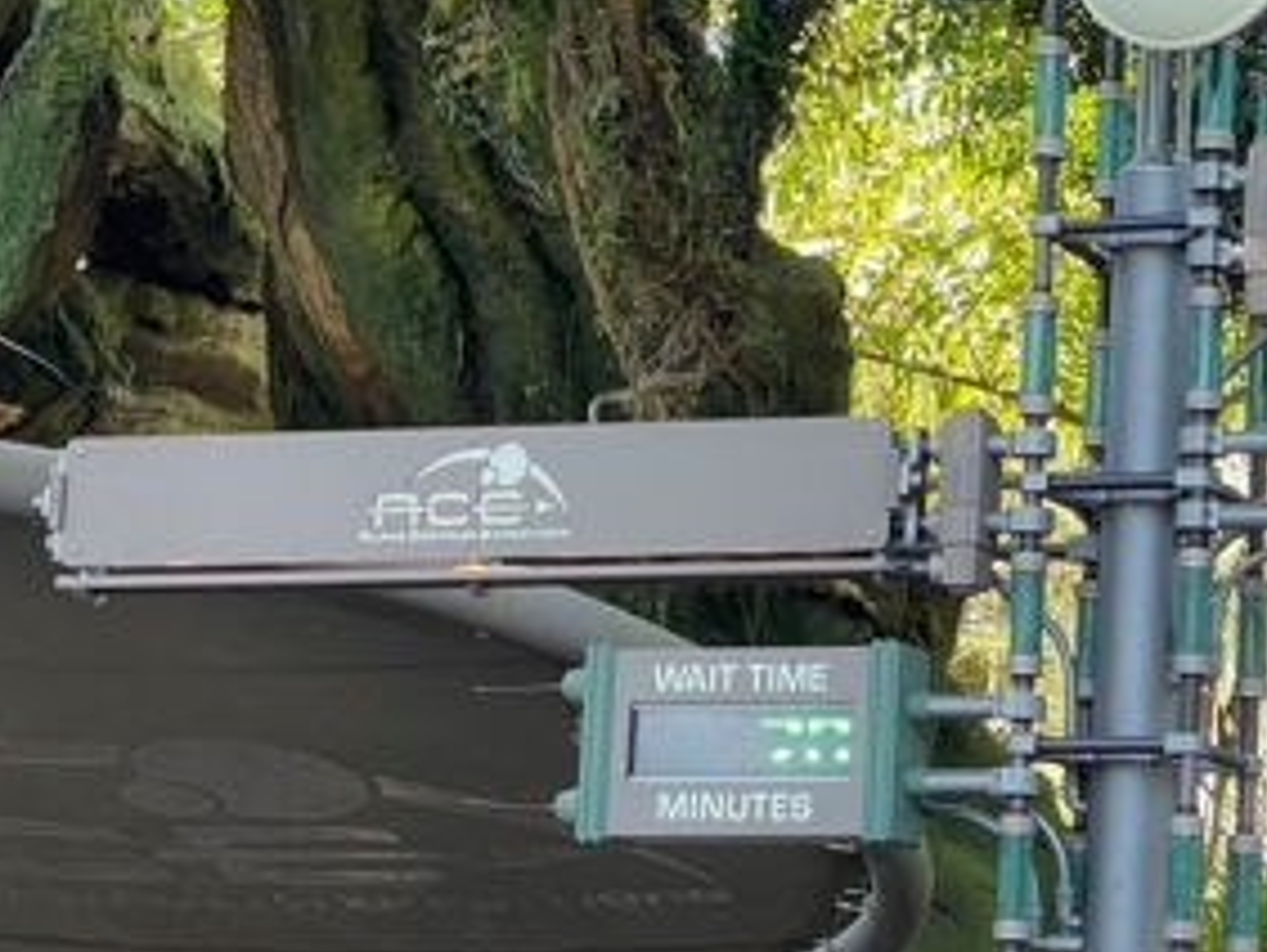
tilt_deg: +8.3
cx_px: 1424
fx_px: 4323
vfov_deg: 12.5
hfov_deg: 16.2
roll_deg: -0.9
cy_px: 710
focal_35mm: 118
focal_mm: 6
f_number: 2
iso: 64
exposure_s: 1/121
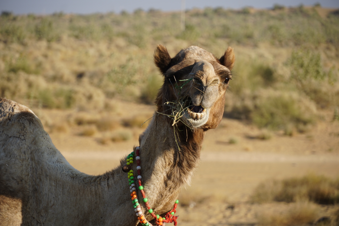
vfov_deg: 8.1
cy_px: 113
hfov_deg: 12.1
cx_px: 170
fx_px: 1597
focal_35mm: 170
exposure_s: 1/500
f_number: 5.6
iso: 100
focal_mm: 113
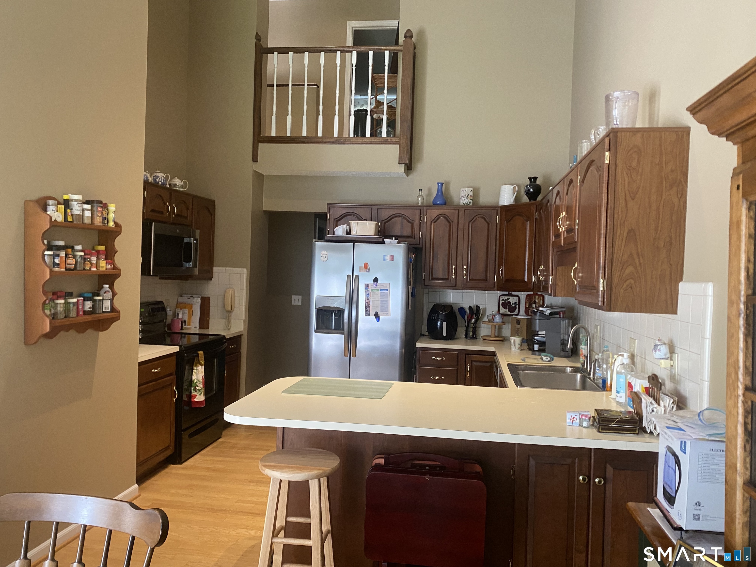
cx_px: 378
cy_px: 284
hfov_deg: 67.3
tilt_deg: -0.9
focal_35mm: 26
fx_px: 568
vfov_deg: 53.1
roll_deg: -1.6
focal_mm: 4.25
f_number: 1.8
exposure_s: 1/60
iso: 250
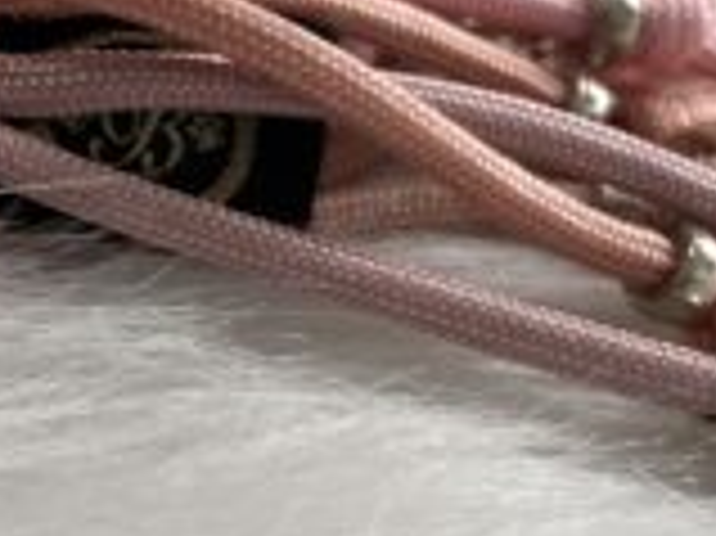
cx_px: -293
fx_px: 2026
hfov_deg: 18.3
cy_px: -14
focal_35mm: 98
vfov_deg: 14.8
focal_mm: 5.1
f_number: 1.6
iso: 40
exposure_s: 1/247
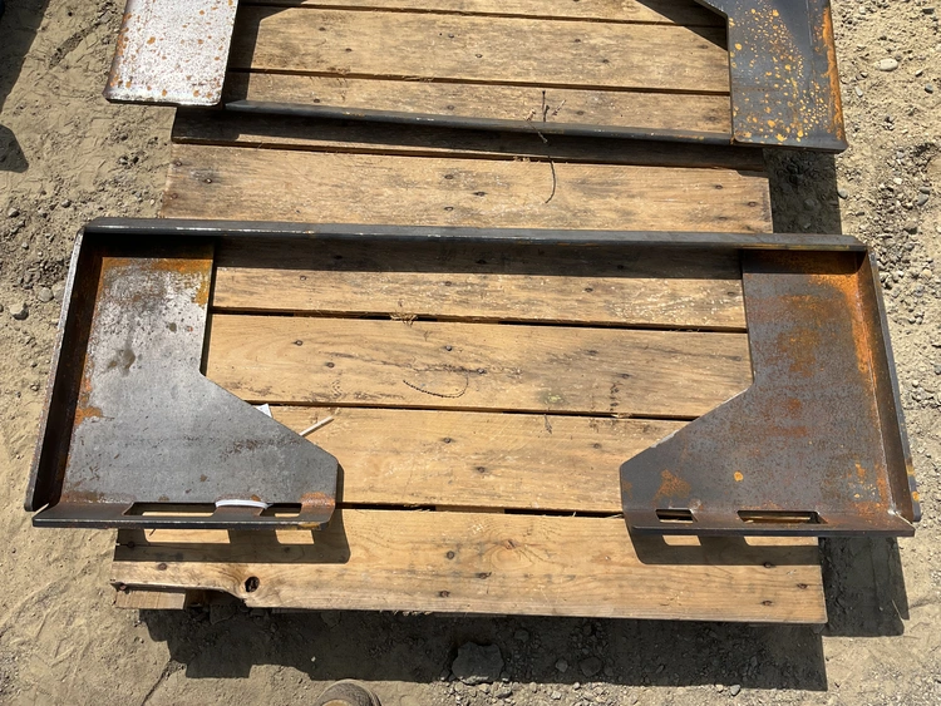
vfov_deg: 48.3
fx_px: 789
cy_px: 353
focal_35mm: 29
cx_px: 470
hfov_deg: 61.6
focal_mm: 3
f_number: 1.8
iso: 25
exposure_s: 1/2538
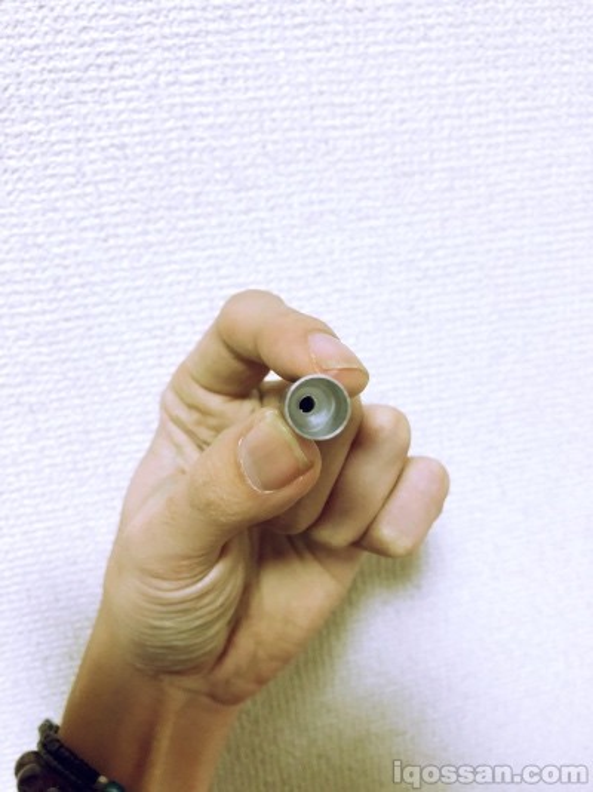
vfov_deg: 63.5
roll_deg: +5.1
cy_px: 396
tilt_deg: -18.7
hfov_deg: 49.7
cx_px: 296
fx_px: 640
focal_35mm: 28
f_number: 1.8
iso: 100
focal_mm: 3.99
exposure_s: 1/13
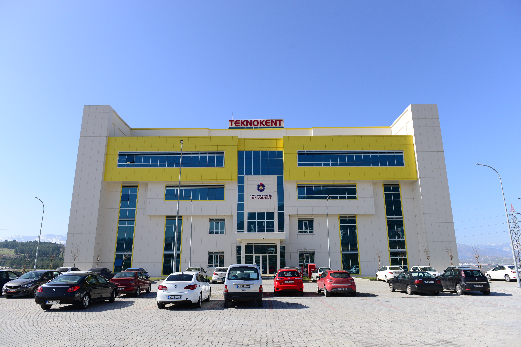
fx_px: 347
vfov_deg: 53.1
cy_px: 174
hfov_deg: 73.7
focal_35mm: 24
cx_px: 260
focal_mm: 24
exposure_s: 1/1250
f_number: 5.6
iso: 250
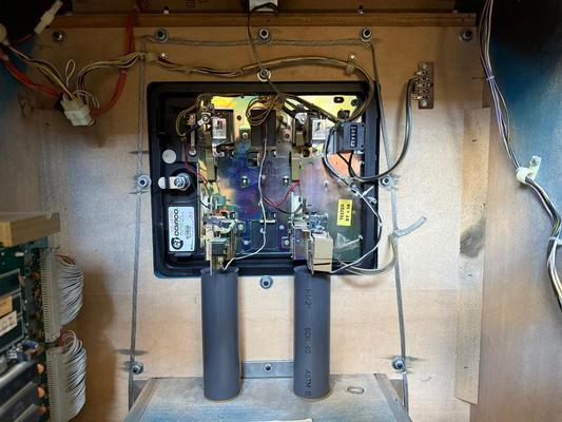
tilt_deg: -4.0
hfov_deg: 71.6
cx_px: 281
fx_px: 390
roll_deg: +0.3
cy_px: 211
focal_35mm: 24
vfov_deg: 56.8
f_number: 1.78
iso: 800
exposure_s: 1/60
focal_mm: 6.76
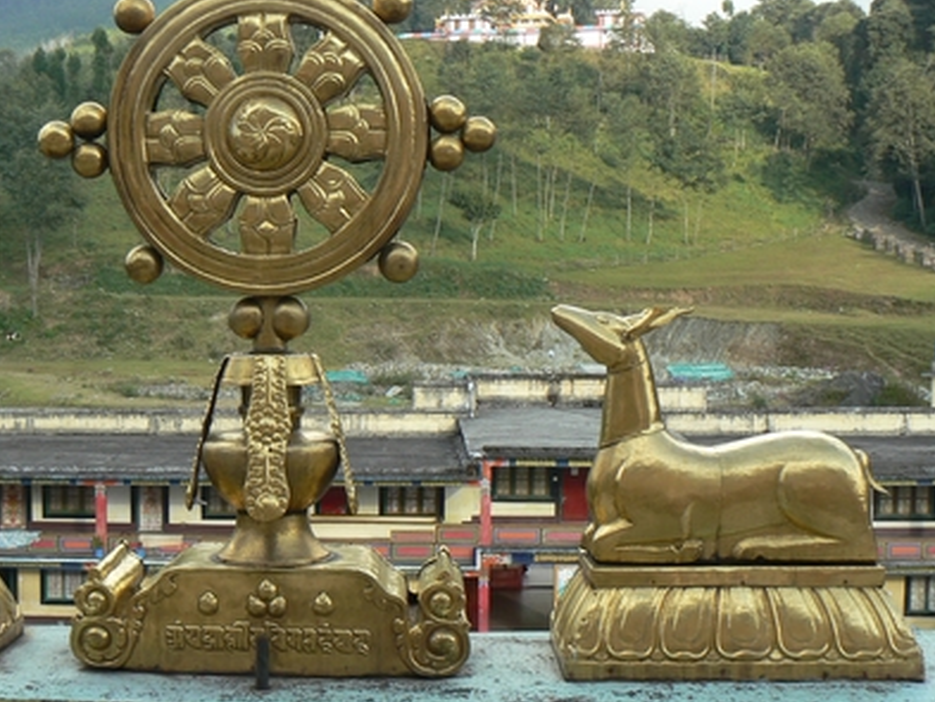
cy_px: 336
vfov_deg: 26.6
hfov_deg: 34.6
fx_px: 1486
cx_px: 312
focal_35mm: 55
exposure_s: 1/200
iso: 80
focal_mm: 6
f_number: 5.6
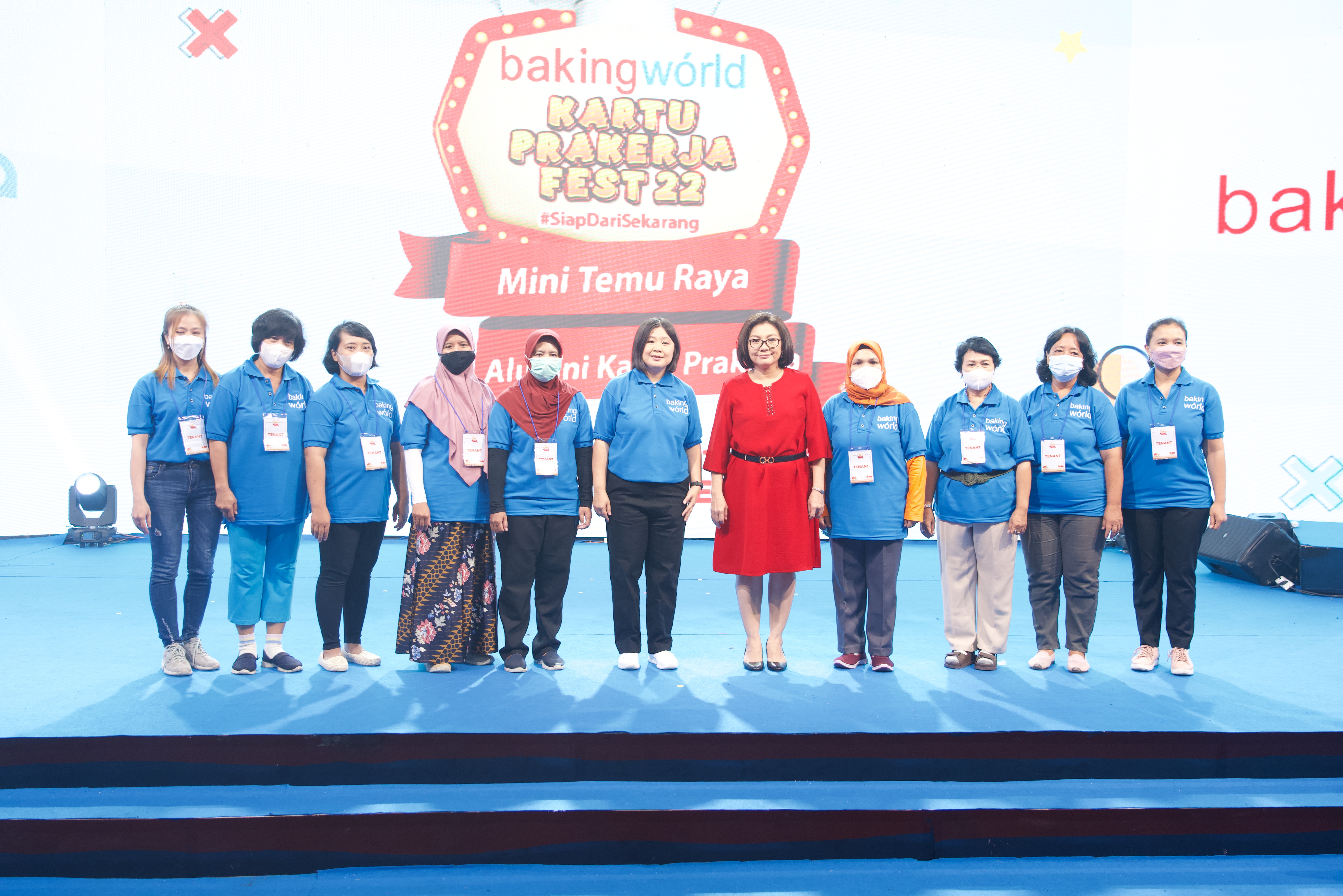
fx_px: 1306
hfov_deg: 54.4
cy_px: 448
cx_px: 672
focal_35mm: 35
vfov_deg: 37.9
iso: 2000
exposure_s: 1/80
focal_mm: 35
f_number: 4.5
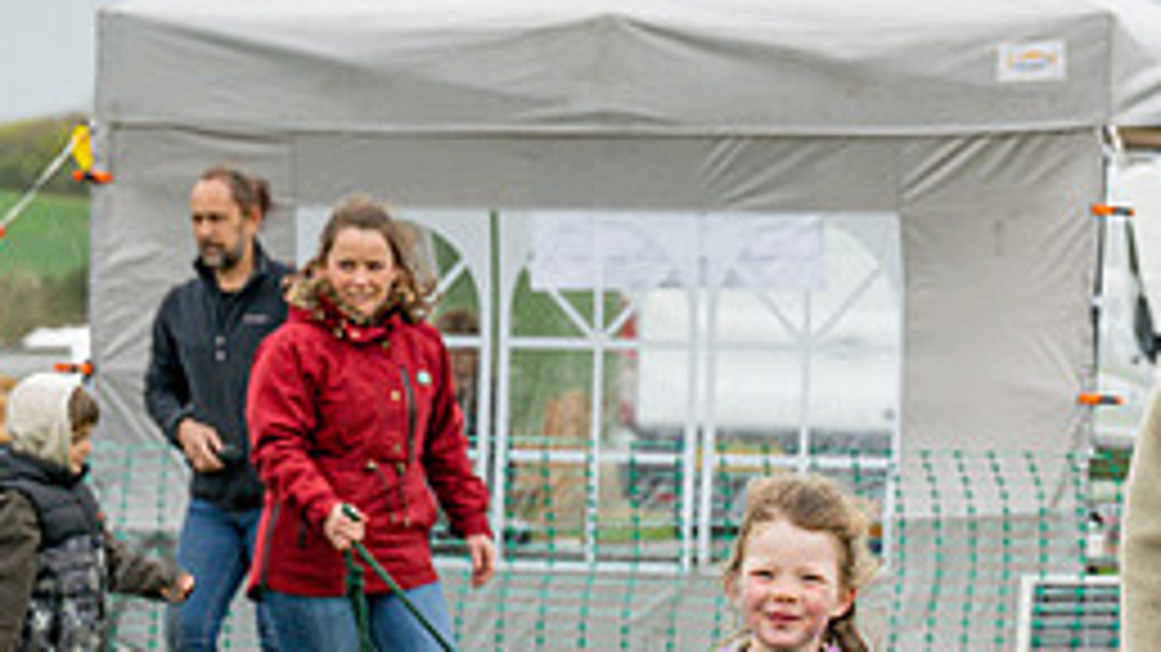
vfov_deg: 6.2
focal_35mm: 195
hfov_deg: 11.0
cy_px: 872
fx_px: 6002
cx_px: 1007
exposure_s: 1/2000
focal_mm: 71
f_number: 4.5
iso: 400
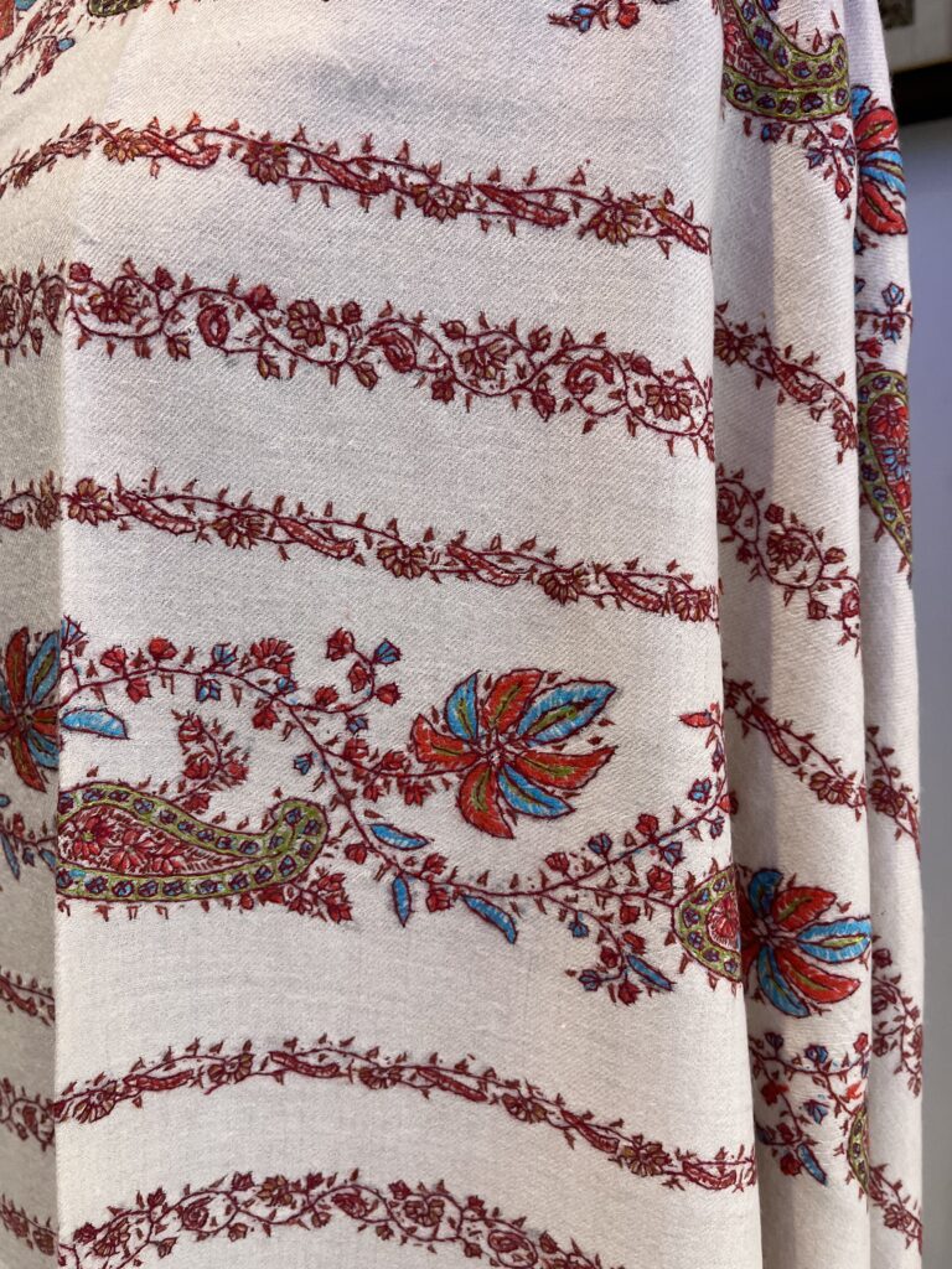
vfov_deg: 67.3
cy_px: 634
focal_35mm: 26
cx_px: 476
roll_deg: +2.1
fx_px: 953
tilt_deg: -10.9
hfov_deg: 53.1
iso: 125
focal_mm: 5.1
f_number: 1.6
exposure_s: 1/100
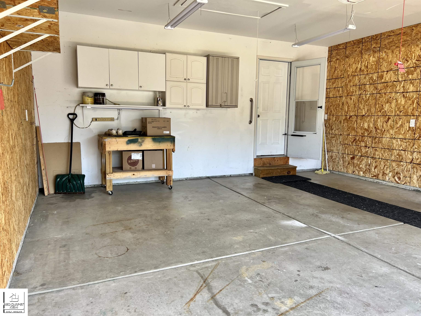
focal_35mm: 26
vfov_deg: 53.1
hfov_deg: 67.3
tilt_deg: -7.8
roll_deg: -0.8
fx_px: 316
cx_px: 210
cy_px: 158
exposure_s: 1/121
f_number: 1.5
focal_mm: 5.7
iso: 32
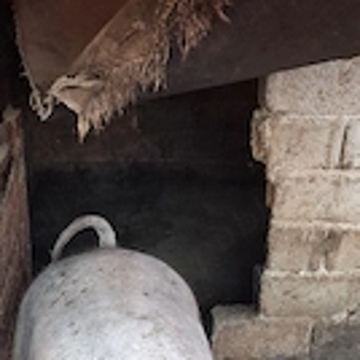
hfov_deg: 24.2
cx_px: 121
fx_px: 835
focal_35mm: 71
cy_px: 443
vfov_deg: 22.3
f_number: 1.8
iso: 400
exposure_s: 1/100
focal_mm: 4
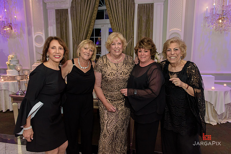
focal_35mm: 24
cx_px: 116
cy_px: 77
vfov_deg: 53.2
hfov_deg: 73.7
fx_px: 154
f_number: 3.2
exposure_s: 1/125
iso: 1600
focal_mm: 24
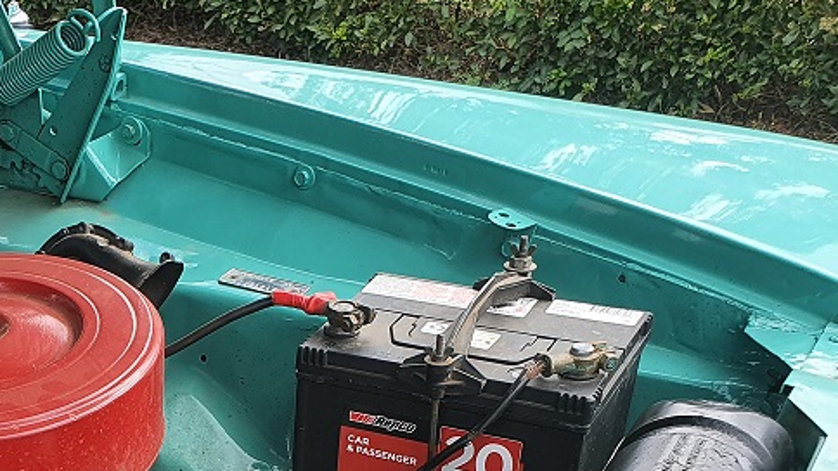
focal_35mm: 59
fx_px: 1311
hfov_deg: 32.3
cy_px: 646
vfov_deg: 18.6
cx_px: -24
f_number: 2.4
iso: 50
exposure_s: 1/287
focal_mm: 4.32
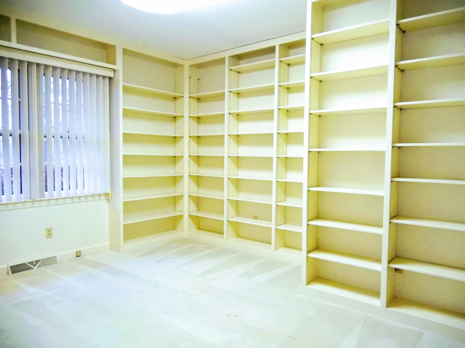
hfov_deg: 69.4
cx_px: 232
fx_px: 336
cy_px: 174
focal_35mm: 25
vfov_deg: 54.8
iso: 640
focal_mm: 4.5
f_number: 3.5
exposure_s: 1/30
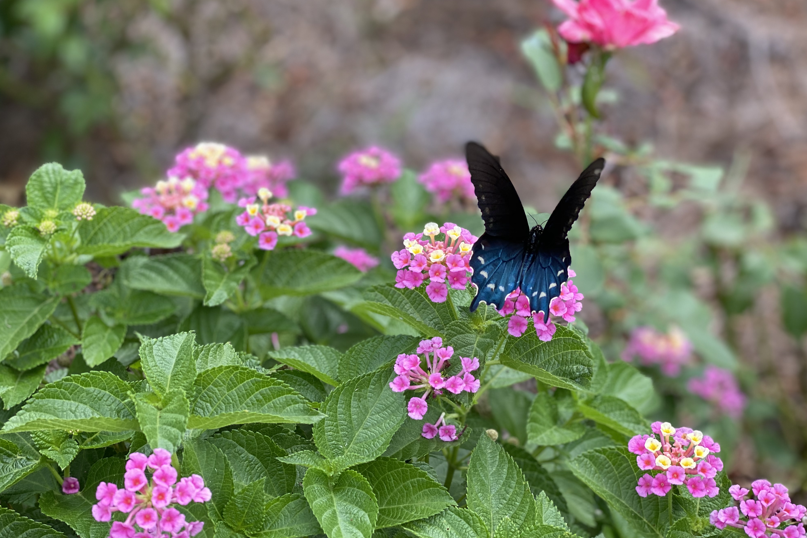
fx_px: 1233
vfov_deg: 24.6
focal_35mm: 55
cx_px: 399
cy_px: 296
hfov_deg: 36.2
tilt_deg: -47.6
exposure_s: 1/269
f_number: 2
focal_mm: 6
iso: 20
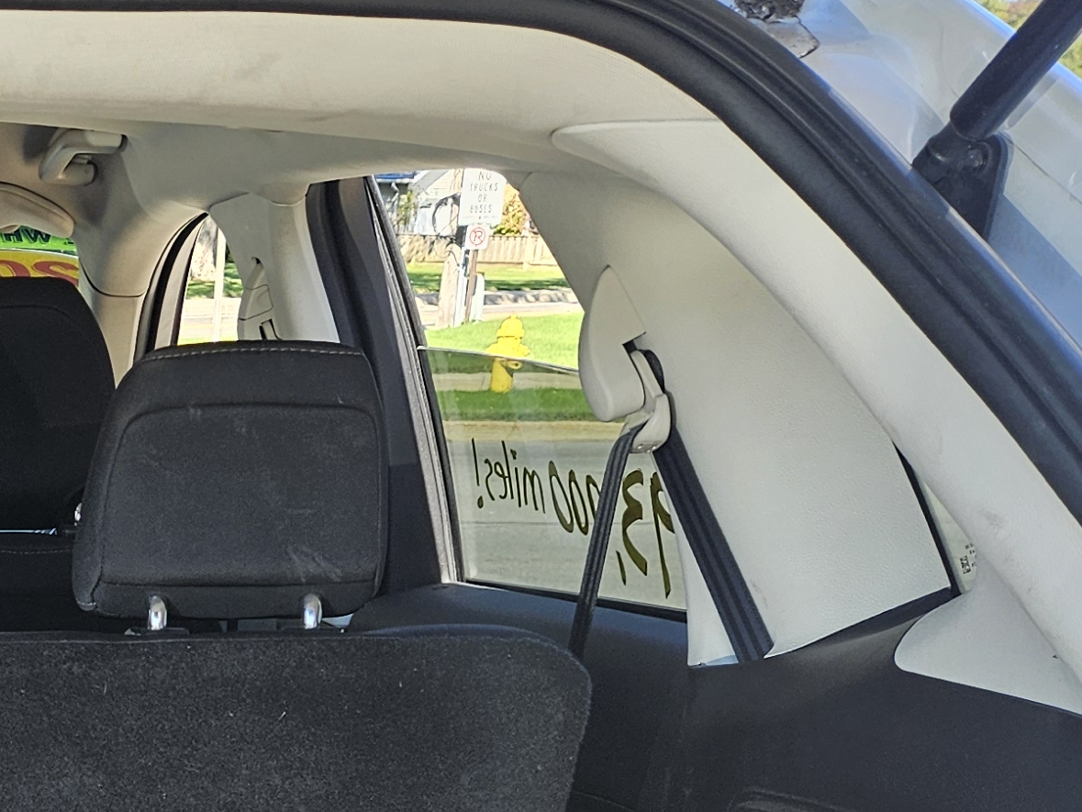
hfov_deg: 21.9
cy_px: 1251
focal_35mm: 78
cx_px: -407
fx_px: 2439
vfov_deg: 17.0
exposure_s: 1/235
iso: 25
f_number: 1.8
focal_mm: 5.4
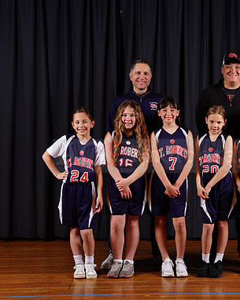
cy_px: 150
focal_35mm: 87
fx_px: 773
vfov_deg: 22.0
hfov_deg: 17.5
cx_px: 185
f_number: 5.6
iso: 200
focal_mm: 61
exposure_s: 1/200
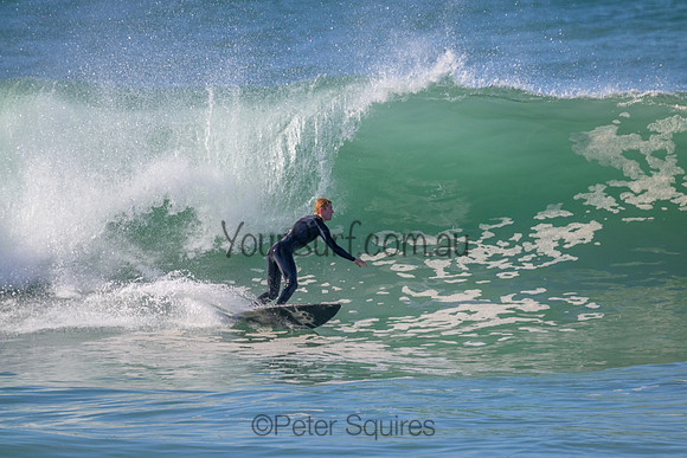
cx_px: 344
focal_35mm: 800
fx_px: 15270
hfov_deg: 2.6
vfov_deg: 1.7
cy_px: 229
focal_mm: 800
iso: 1400
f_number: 11
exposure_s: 1/2000
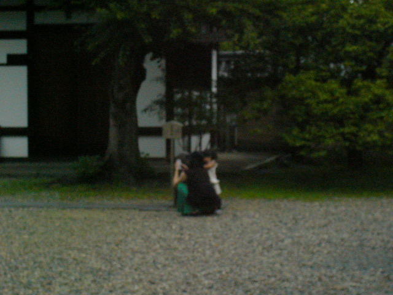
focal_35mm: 105
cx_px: 196
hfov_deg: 18.7
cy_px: 148
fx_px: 1192
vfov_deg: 14.1
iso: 400
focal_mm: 17.4
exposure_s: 1/500
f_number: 14
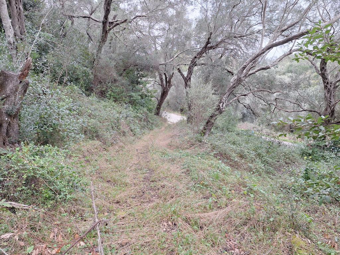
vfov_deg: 58.9
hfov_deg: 73.9
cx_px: 170
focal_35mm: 23
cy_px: 128
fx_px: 226
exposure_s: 1/100
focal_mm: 5.54
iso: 50
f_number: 1.8
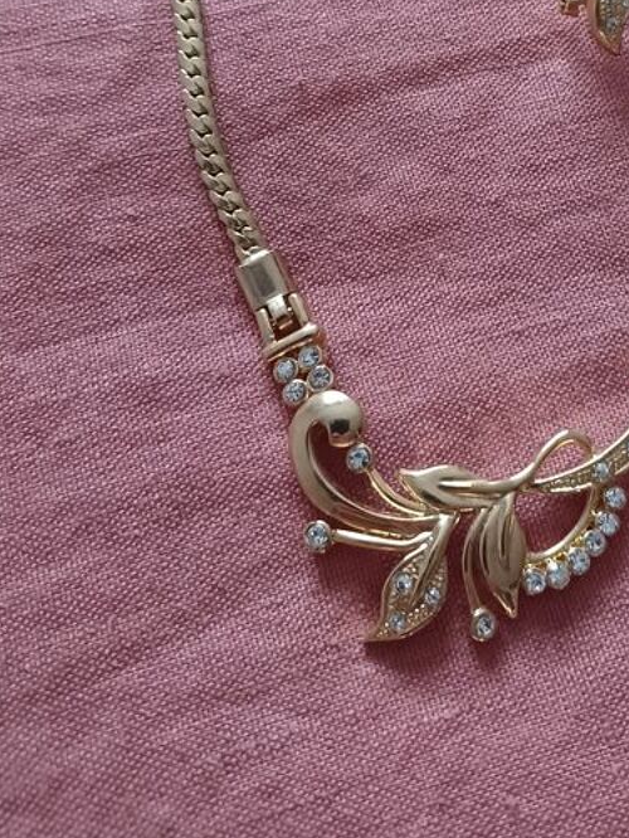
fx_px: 1211
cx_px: 504
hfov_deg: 28.5
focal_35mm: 50
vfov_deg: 35.8
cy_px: 77
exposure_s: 1/20
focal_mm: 4.6
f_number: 1.8
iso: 1250
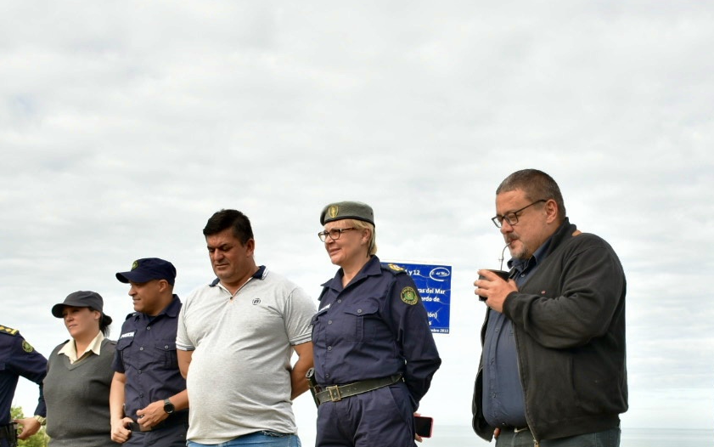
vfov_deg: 23.9
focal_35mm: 53
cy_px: 388
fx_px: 1032
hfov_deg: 38.0
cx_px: 429
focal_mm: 18
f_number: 3.5
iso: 100
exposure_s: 1/400
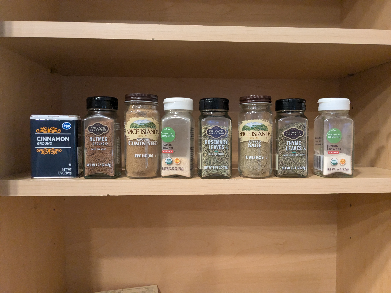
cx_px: 196
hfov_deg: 65.3
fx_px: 305
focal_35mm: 27
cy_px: 146
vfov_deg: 51.4
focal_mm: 4.38
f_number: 1.73
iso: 846
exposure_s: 1/120
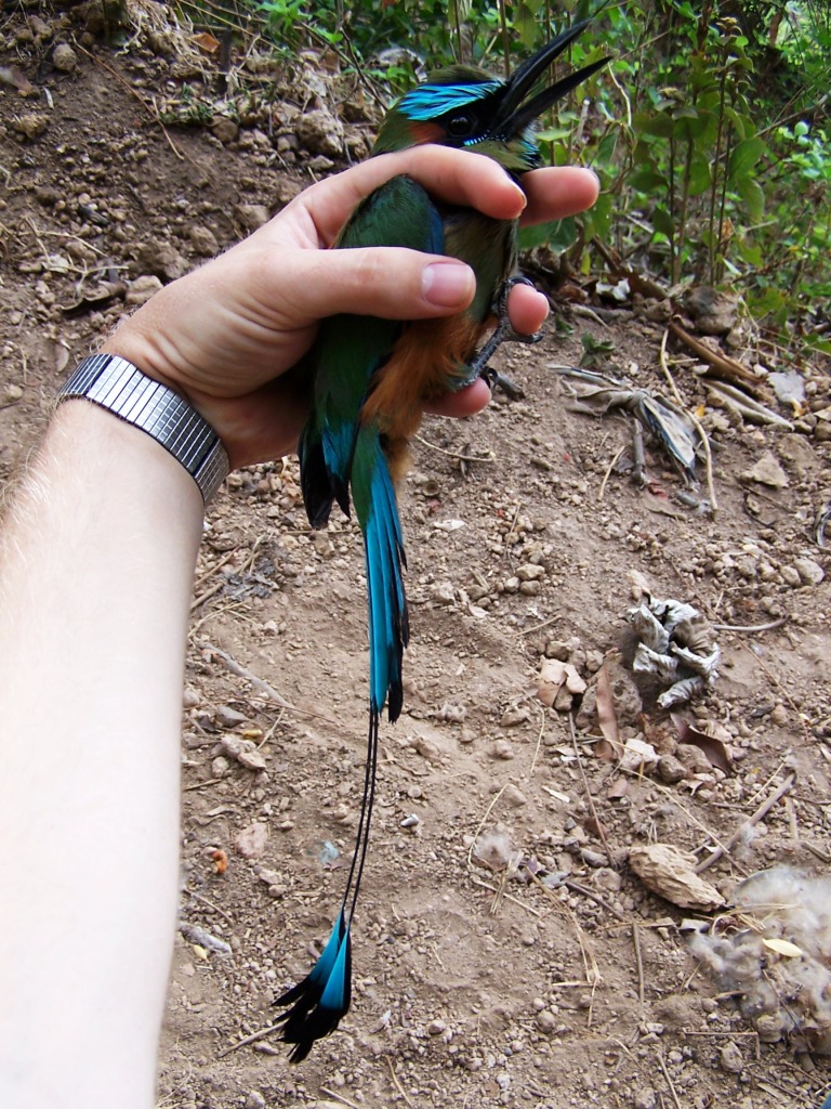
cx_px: 416
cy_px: 554
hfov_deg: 37.7
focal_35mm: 38
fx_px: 1216
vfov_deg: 49.0
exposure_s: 1/60
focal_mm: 6.3
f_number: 2.8
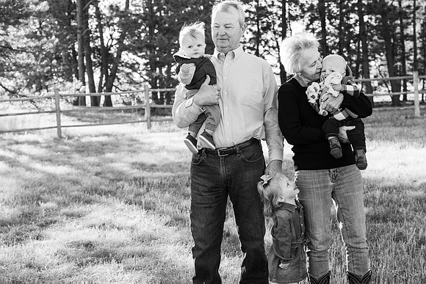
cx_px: 213
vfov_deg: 19.5
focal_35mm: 70
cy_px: 142
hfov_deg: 28.8
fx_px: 828
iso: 1000
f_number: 7.1
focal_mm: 70
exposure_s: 1/320
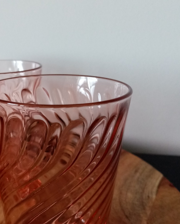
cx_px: 48
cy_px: 130
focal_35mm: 44
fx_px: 293
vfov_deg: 41.9
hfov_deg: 33.6
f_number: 1.8
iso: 344
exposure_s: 1/33.3
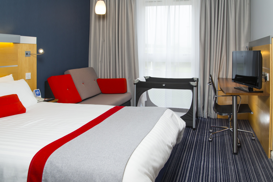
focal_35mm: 31
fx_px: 235
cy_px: 91
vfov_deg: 42.4
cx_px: 136
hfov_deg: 60.3
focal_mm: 31
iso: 800
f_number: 8
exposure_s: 1/60
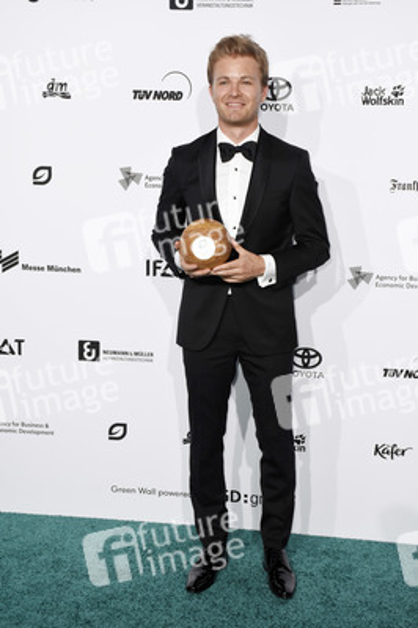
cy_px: 314
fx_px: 994
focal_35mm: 57
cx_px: 209
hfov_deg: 23.7
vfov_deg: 35.1
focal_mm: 38
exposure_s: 1/125
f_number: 6.3
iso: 1000
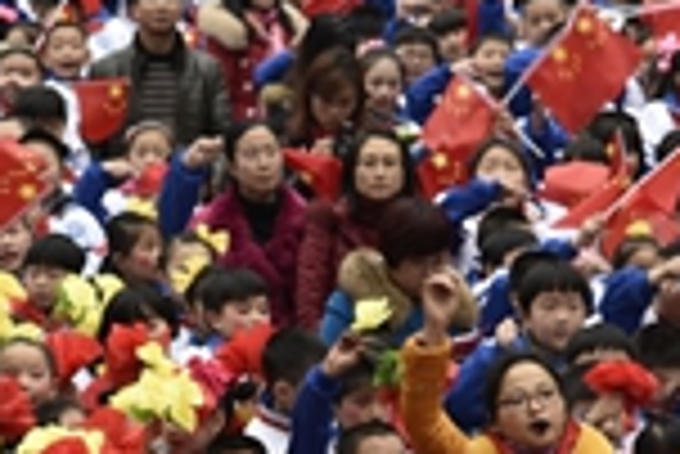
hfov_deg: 5.9
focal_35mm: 348
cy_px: 647
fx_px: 6580
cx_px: 198
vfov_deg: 3.9
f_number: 5.6
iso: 400
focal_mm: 105
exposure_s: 1/125
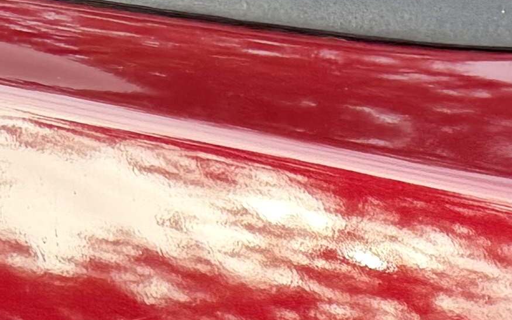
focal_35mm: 166
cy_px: 1133
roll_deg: +3.1
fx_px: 2316
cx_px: 1035
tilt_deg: -42.0
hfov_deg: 11.4
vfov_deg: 6.7
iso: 100
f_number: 1.78
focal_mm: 6.76
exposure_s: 1/189
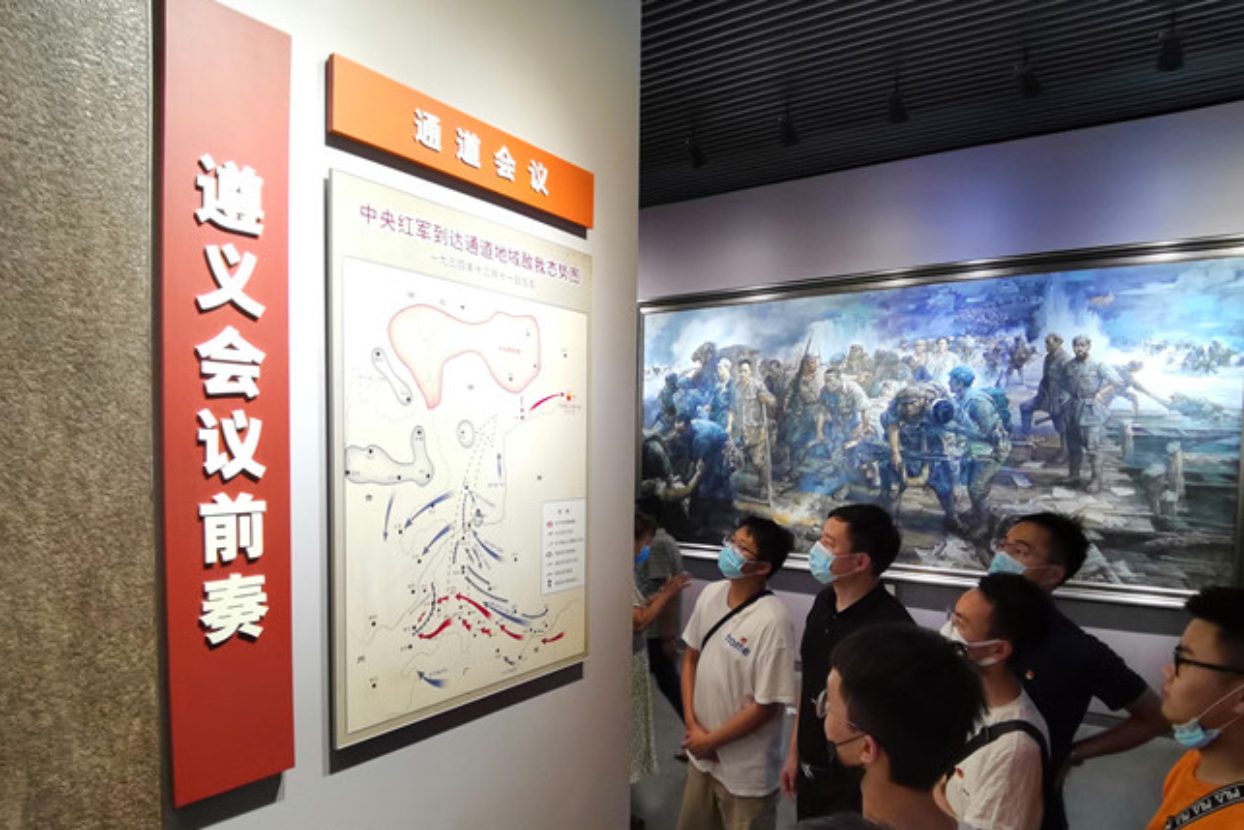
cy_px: 491
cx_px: 638
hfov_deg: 78.6
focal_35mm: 22
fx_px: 760
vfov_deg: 56.9
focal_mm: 2.26
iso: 250
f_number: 2.2
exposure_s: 1/50
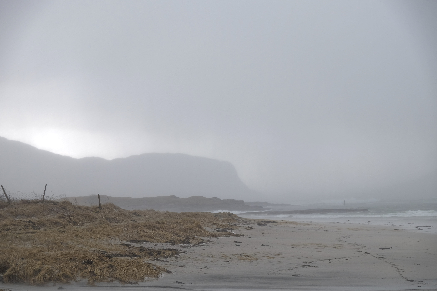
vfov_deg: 16.5
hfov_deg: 24.5
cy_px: 146
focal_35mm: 83
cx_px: 218
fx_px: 1007
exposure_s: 1/50
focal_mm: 55.6
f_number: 5
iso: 200
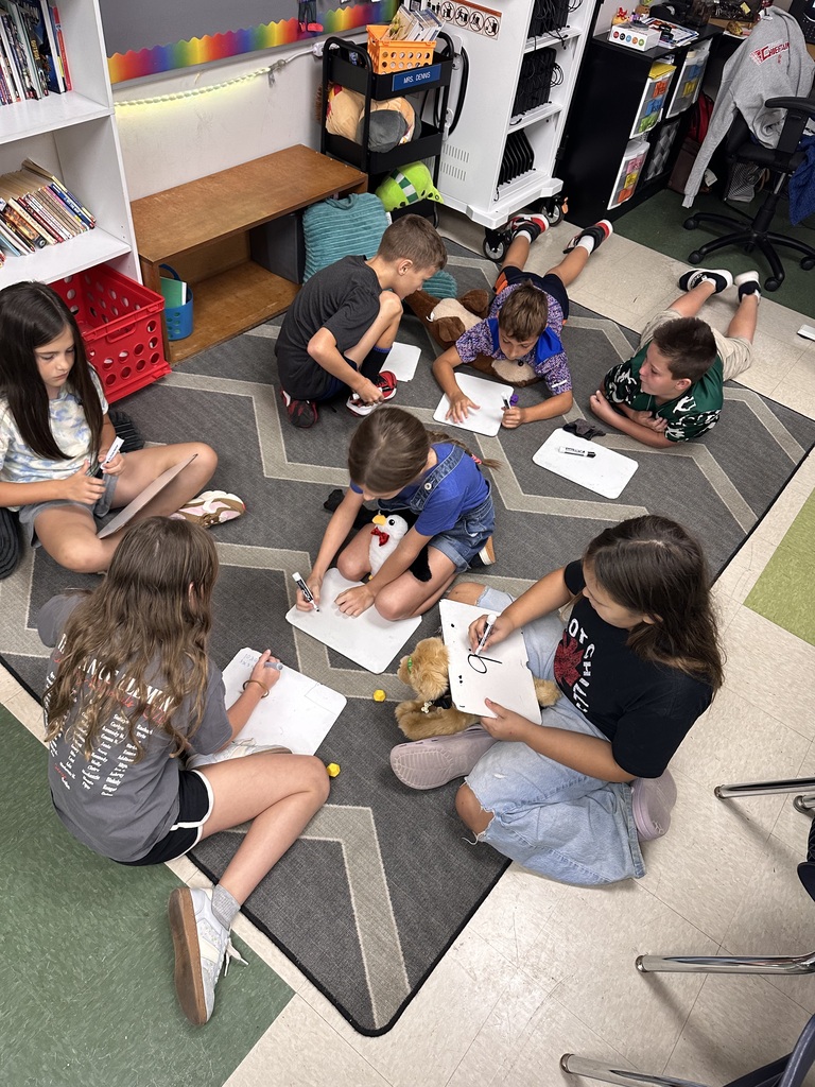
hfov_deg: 56.8
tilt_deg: -47.5
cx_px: 408
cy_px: 544
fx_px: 753
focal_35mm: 24
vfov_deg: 71.6
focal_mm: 6.86
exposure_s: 1/60
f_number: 1.78
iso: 200
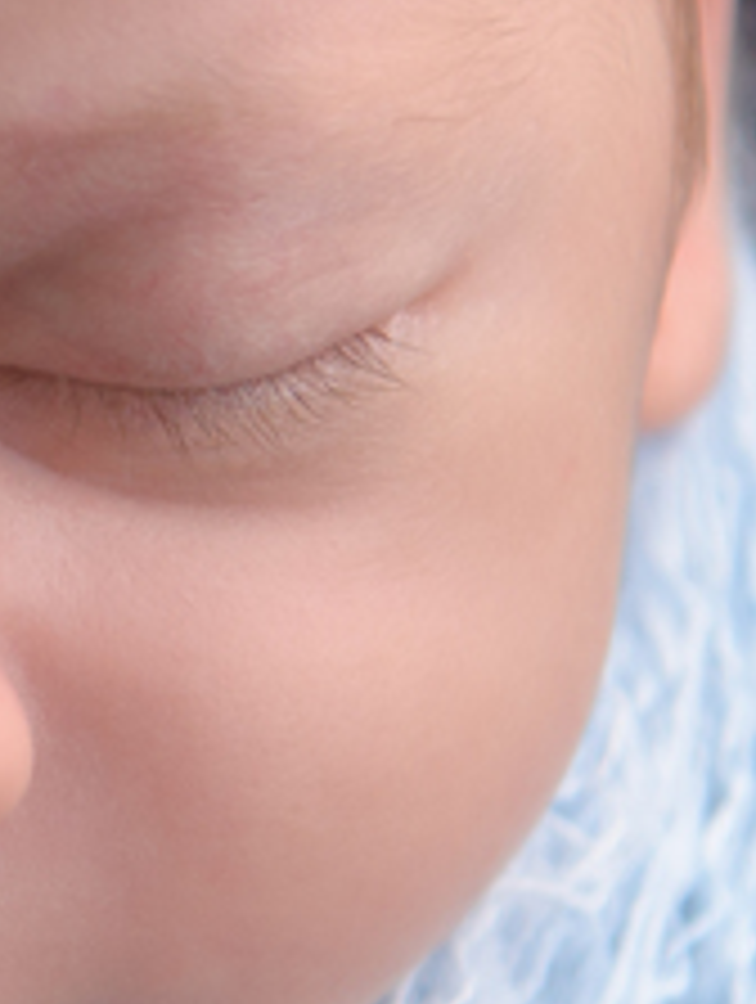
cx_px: -490
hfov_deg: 5.4
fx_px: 7857
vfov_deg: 7.3
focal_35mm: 271
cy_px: 570
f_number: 3.5
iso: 160
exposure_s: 1/160
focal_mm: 35
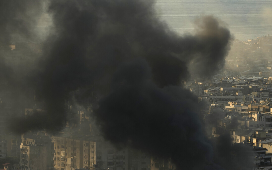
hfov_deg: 4.5
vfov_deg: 2.8
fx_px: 3469
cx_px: 107
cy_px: 98
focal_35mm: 468
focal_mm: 315
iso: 250
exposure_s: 1/500
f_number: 9
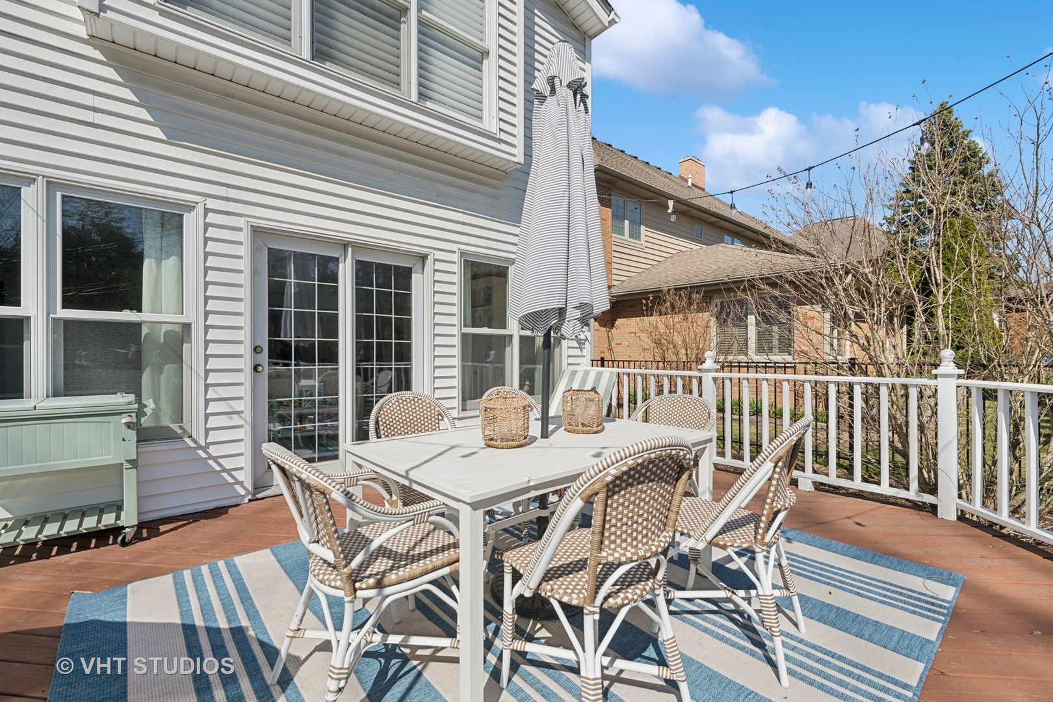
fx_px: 468
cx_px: 526
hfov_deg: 96.7
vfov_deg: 73.7
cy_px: 351
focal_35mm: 16
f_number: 8
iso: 250
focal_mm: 16
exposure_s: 1/640
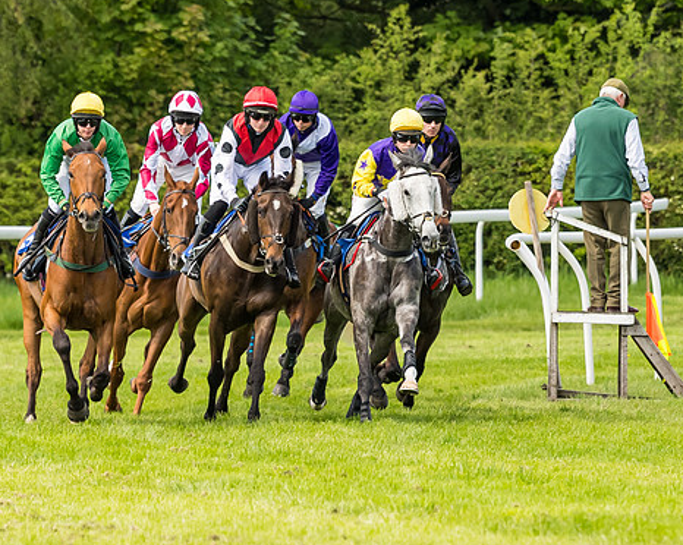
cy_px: 351
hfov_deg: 3.6
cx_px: 427
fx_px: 10947
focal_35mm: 542
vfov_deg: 2.9
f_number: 4
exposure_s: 1/1600
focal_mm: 185
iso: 400
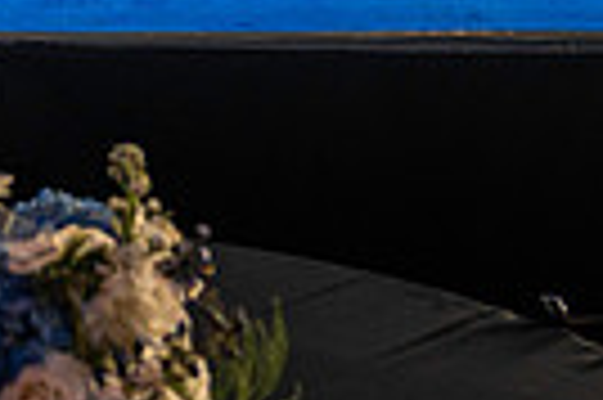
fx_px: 1740
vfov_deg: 12.6
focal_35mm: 104
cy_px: -178
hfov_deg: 18.8
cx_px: -90
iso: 640
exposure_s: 1/160
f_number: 2.8
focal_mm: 24
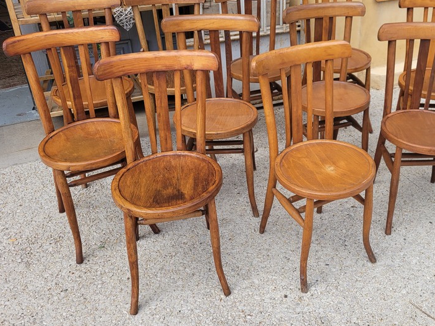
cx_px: 286
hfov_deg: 49.4
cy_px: 128
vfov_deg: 38.5
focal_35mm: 37
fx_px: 465
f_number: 1.8
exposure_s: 1/533
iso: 40
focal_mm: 5.4
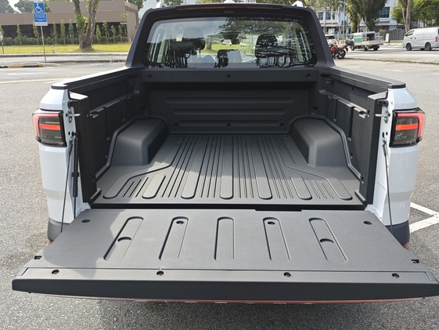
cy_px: 157
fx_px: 393
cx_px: 224
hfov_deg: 58.3
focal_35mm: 31
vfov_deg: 45.4
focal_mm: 4.94
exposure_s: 1/823
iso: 50
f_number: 1.59
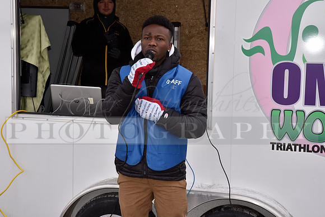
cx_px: 162
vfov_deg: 20.9
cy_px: 108
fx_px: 587
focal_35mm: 65
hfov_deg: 31.0
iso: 400
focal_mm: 65
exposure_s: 1/200
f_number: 13
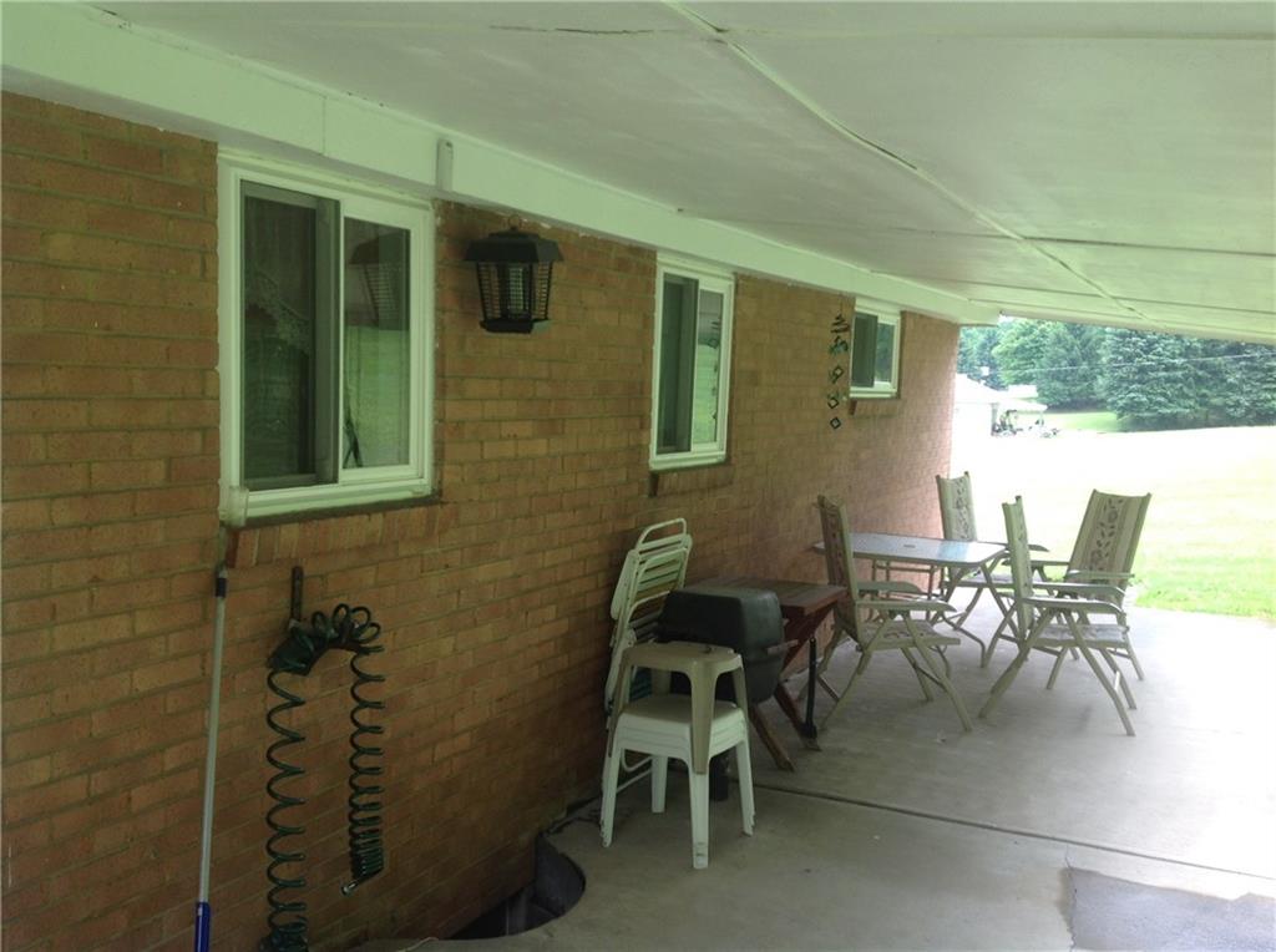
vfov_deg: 40.6
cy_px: 476
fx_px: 1288
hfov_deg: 52.7
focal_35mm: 35
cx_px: 638
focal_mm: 4.28
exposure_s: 1/142
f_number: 2.4
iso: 50
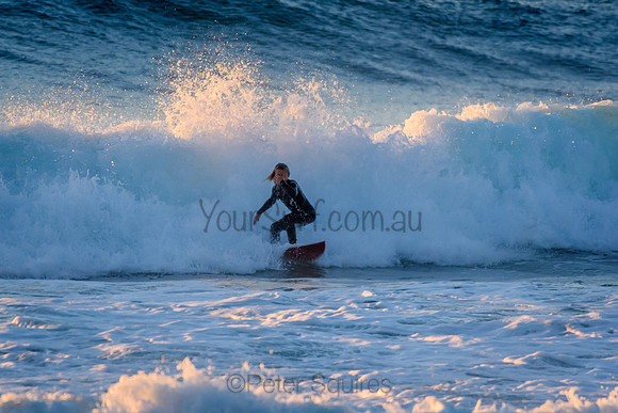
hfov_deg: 2.7
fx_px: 12877
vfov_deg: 1.8
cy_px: 206
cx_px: 309
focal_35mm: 750
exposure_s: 1/1600
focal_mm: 500
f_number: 5.6
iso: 1100
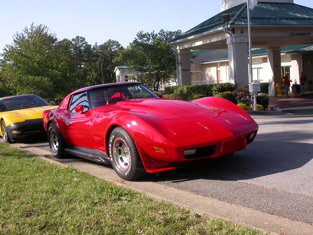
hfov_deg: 45.7
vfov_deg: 35.1
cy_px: 113
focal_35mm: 41
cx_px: 148
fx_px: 371
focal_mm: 7.85
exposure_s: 1/287
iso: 100
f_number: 6
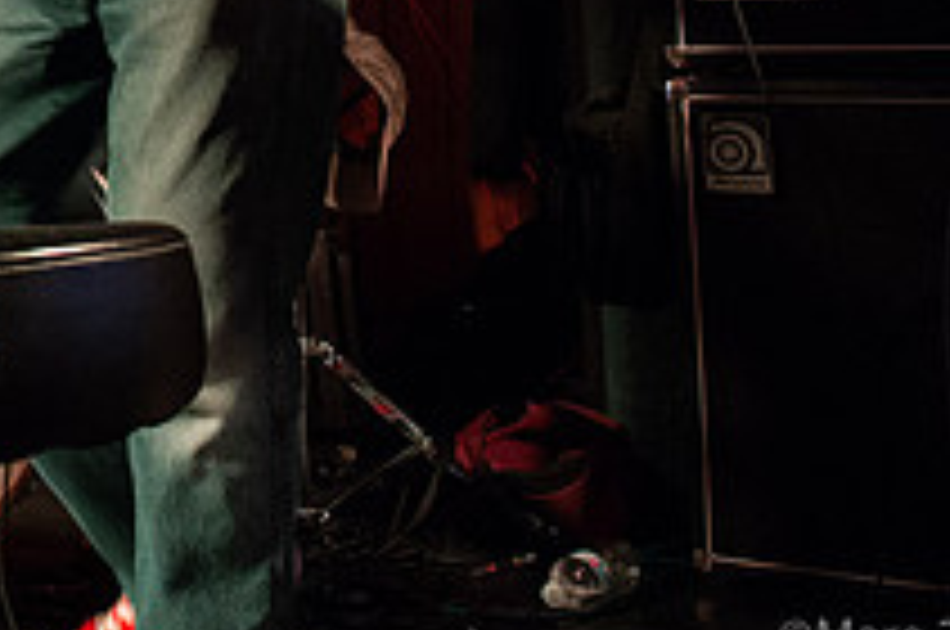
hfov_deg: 26.3
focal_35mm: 66
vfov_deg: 18.9
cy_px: -202
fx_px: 1739
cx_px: -261
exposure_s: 1/50
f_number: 6.3
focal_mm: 24
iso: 6400
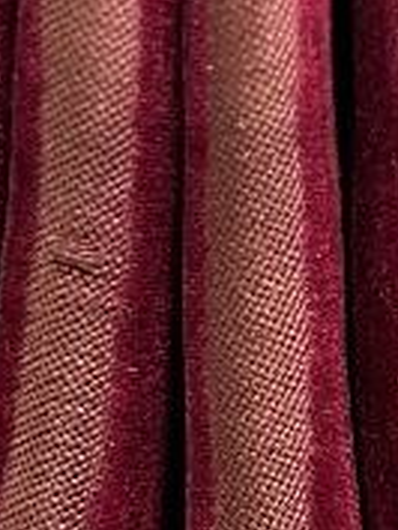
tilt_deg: -23.0
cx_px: 224
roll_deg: +2.4
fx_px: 2695
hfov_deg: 8.4
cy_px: 344
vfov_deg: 11.2
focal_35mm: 176
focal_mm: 5.7
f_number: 1.5
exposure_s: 1/50
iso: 200
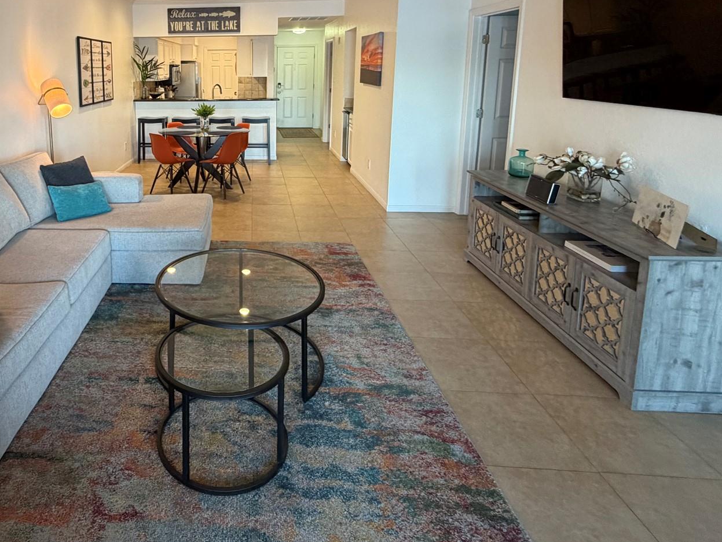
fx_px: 480
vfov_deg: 56.3
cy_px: 142
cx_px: 213
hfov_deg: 70.6
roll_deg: +1.2
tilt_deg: -9.6
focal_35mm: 23
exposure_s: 1/60
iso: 250
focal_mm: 2.22
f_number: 2.2
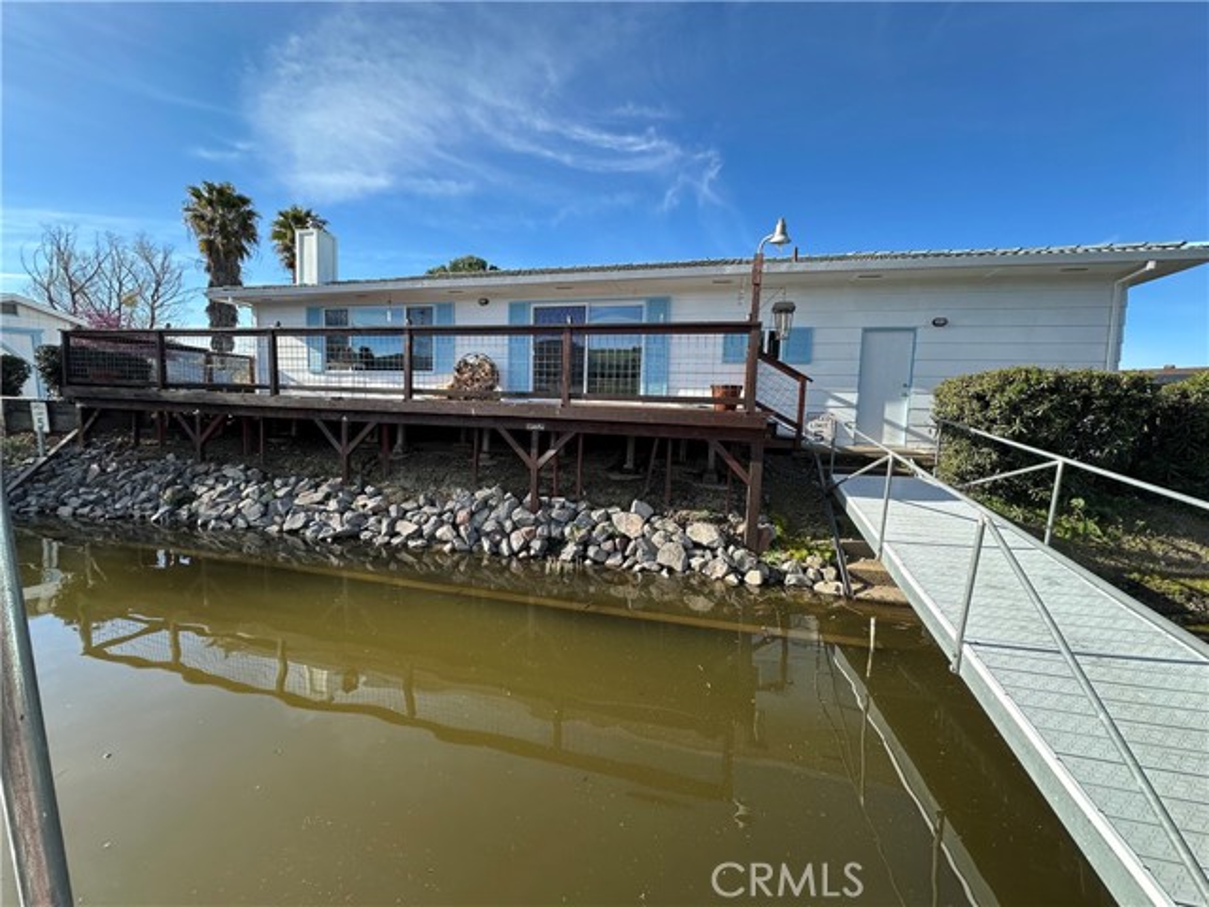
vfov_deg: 85.7
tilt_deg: -5.4
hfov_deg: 102.1
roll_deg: -2.4
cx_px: 604
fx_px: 489
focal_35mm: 14
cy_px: 454
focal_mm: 2.22
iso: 40
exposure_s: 1/575
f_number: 2.2
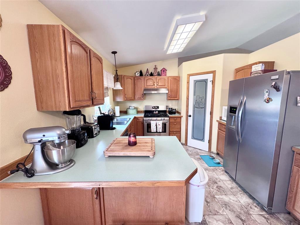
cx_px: 150
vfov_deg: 85.7
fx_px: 121
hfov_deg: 102.1
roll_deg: -0.2
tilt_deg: -7.7
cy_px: 112
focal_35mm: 14
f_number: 2.2
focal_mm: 2.22
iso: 400
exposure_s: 1/60
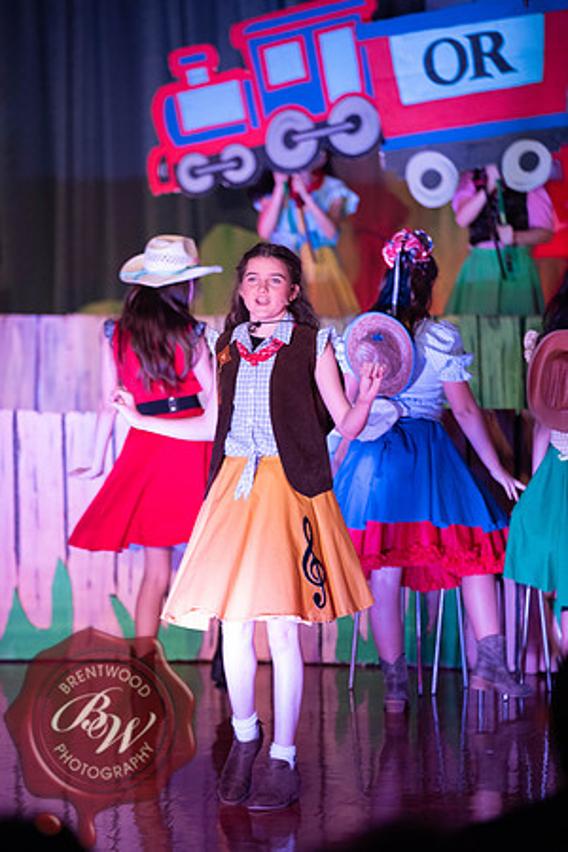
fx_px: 3905
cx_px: 284
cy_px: 426
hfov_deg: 8.3
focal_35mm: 165
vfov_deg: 12.5
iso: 1600
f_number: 2.8
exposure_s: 1/200
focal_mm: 165
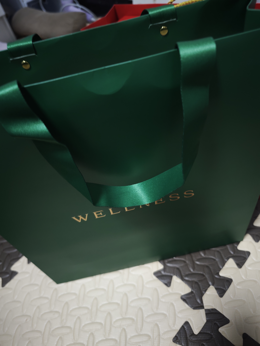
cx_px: 130
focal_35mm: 23
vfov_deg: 73.9
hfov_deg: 58.9
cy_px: 173
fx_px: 230
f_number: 1.62
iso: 1000
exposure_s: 1/33.3
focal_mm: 6.55
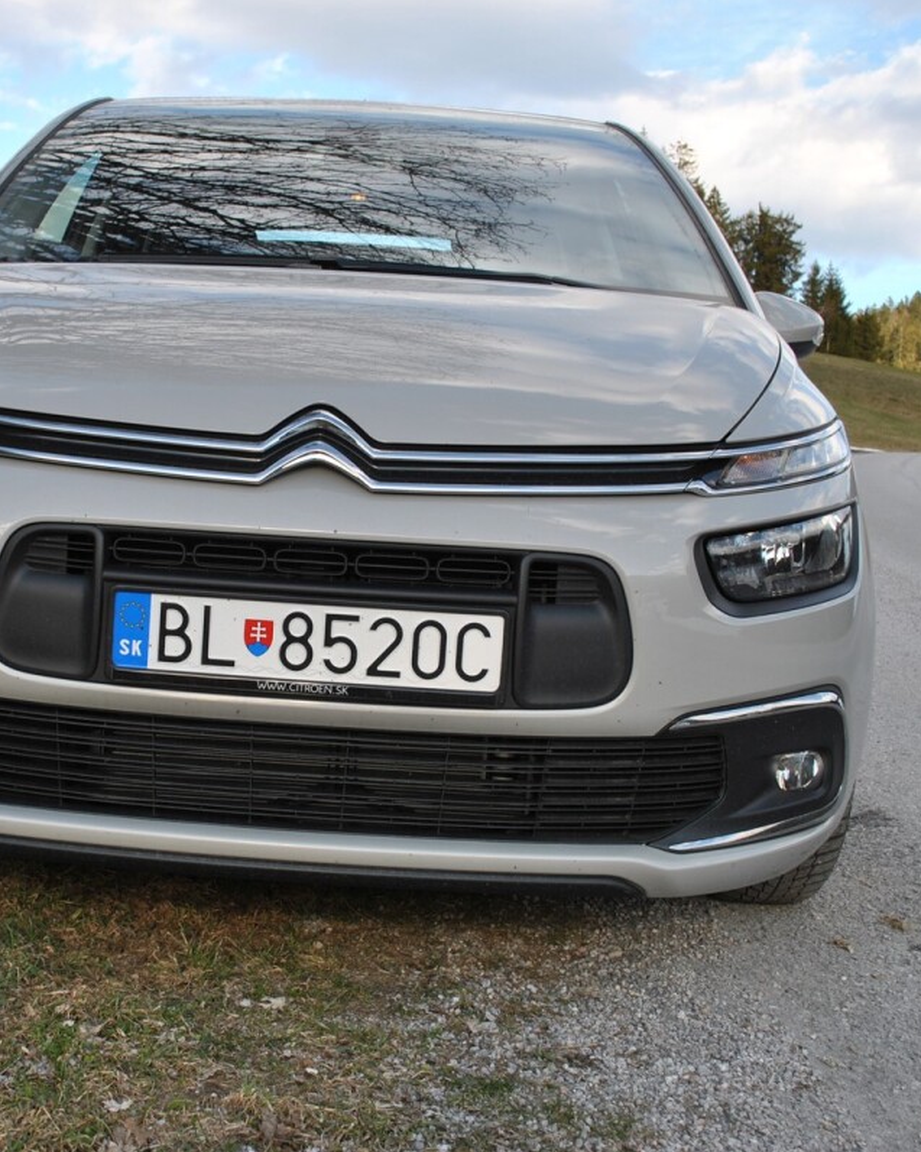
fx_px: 1739
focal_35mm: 51
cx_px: 278
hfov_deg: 29.4
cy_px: 580
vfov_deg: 36.7
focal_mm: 24
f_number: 6.3
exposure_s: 1/160
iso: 100
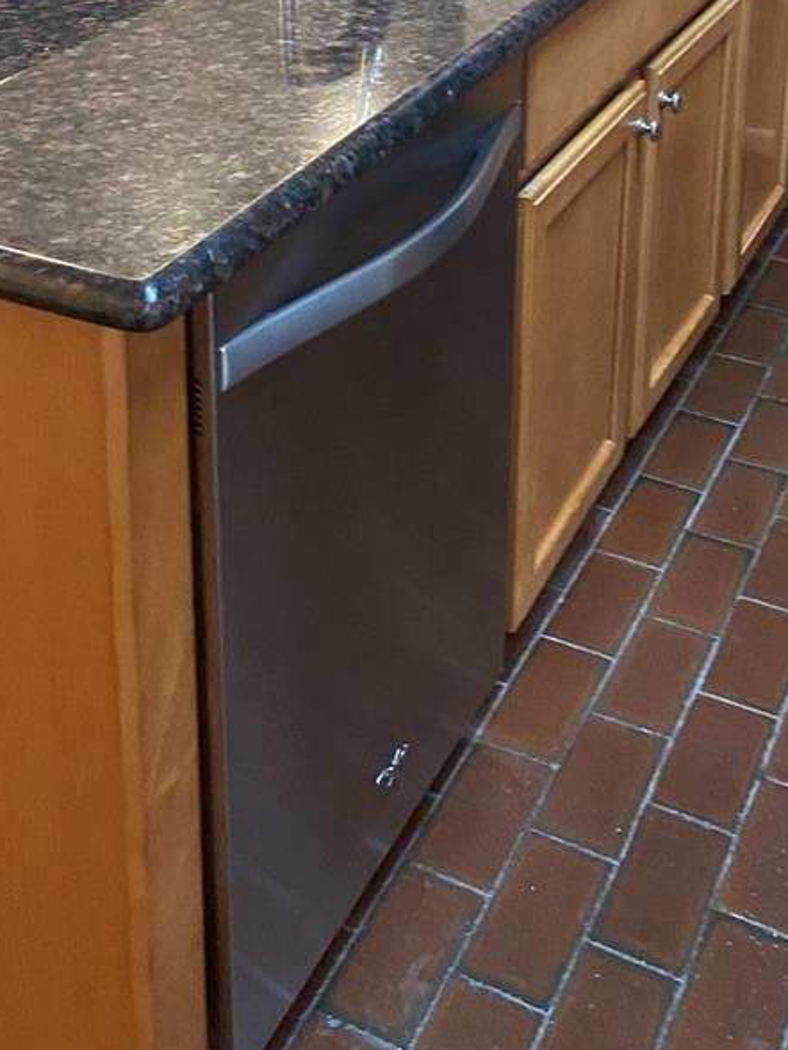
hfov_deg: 27.4
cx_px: 280
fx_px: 1608
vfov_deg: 33.4
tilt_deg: -19.4
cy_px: 25
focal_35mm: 53
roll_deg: +1.5
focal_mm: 4.25
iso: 400
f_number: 1.8
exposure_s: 1/40
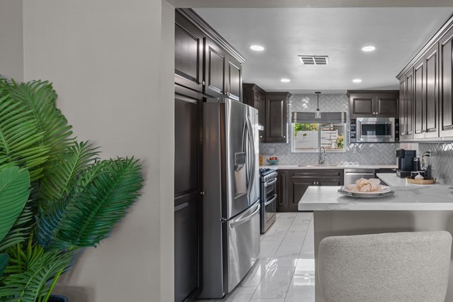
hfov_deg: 77.5
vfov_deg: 61.9
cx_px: 341
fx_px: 252
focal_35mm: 20
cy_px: 142
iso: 80
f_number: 9
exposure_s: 1.3
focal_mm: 13
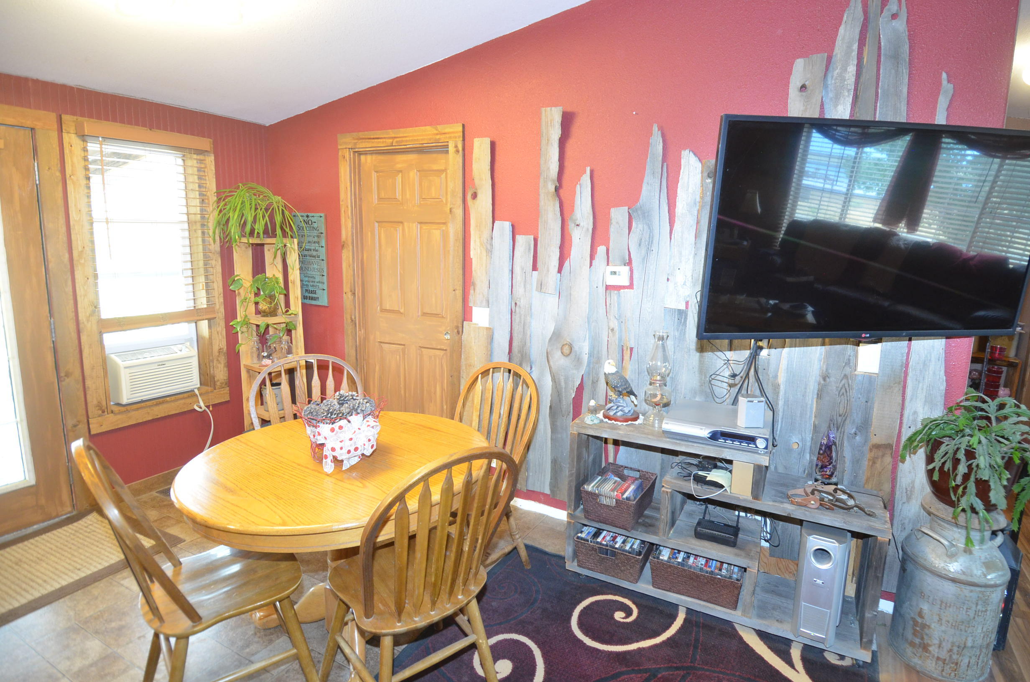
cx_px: 515
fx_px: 514
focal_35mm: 18
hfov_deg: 90.1
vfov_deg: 67.1
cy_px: 341
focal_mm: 12
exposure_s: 1/30
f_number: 4
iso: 1250
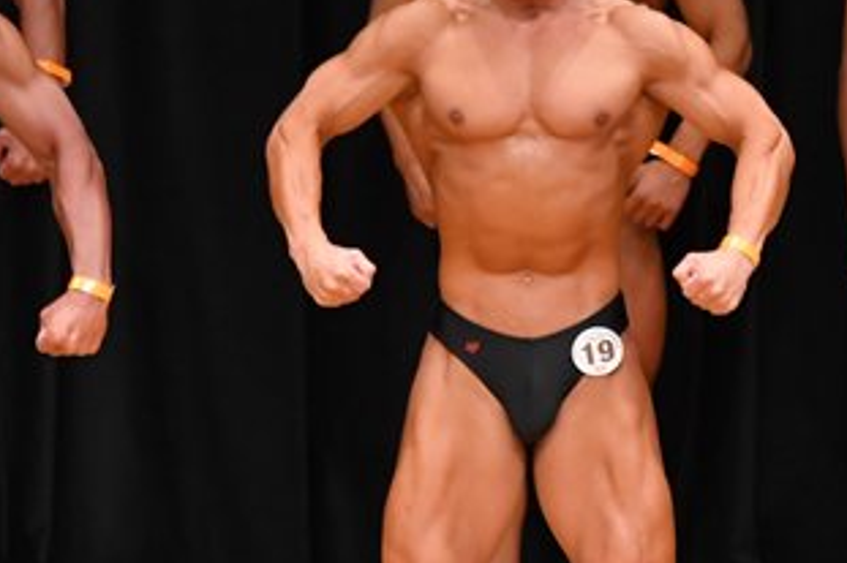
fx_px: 15825
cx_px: 892
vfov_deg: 2.0
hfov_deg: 3.1
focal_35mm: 673
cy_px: 359
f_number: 5.6
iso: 4000
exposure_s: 1/400
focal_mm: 180
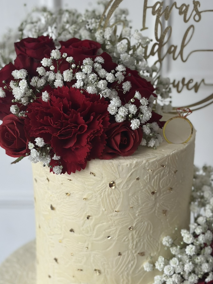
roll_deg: -0.4
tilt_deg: -24.9
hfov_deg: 19.4
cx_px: 117
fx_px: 623
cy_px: 156
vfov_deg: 25.6
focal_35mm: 76
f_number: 1.78
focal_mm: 6.86
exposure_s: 1/121
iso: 80
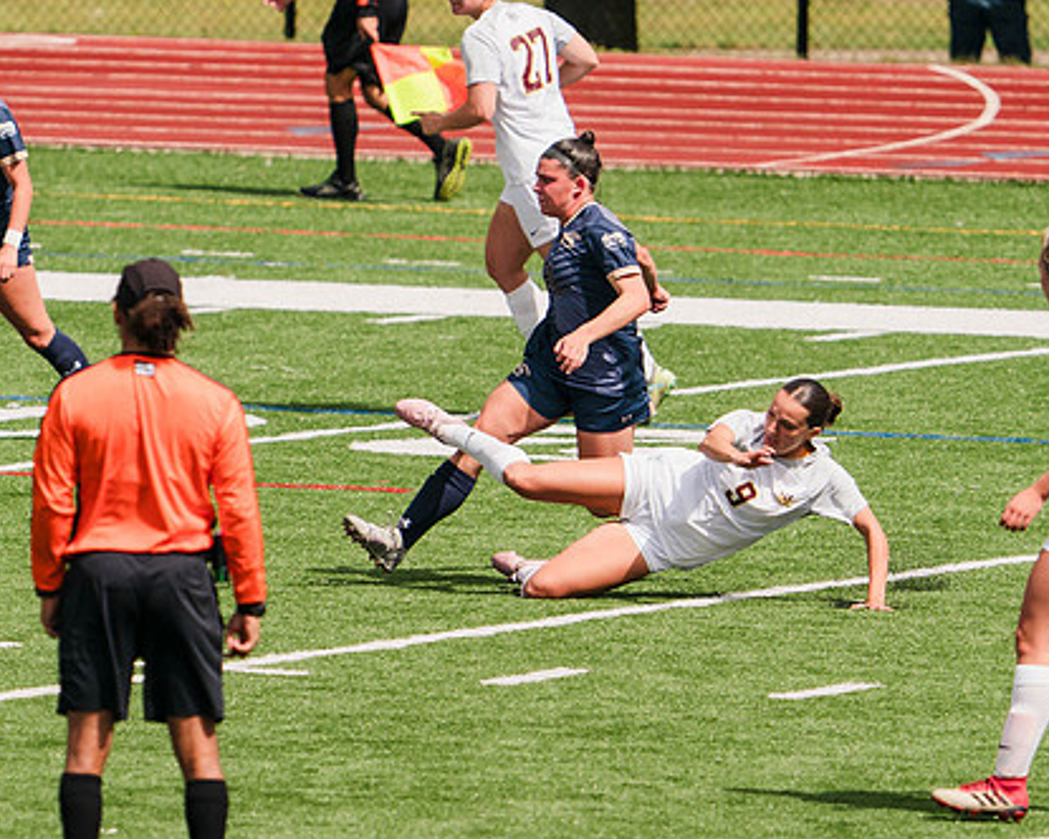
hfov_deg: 2.8
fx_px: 21391
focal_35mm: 689
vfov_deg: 2.2
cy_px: 405
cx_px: 476
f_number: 6.3
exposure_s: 1/1600
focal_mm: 397
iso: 200
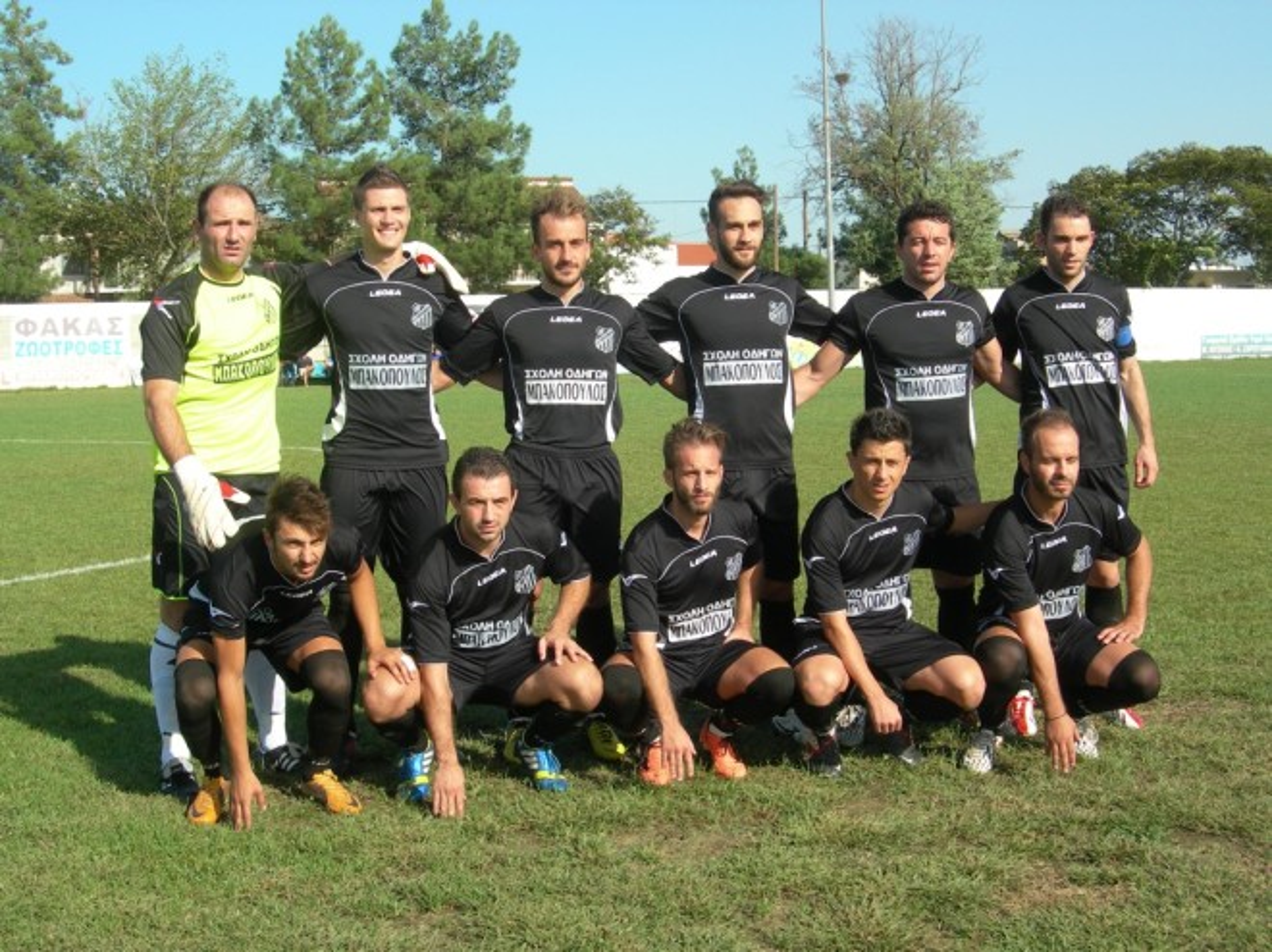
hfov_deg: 37.5
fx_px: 1873
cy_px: 476
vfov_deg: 28.5
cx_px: 636
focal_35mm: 51
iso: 50
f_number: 5.4
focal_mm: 10.6
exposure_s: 1/298
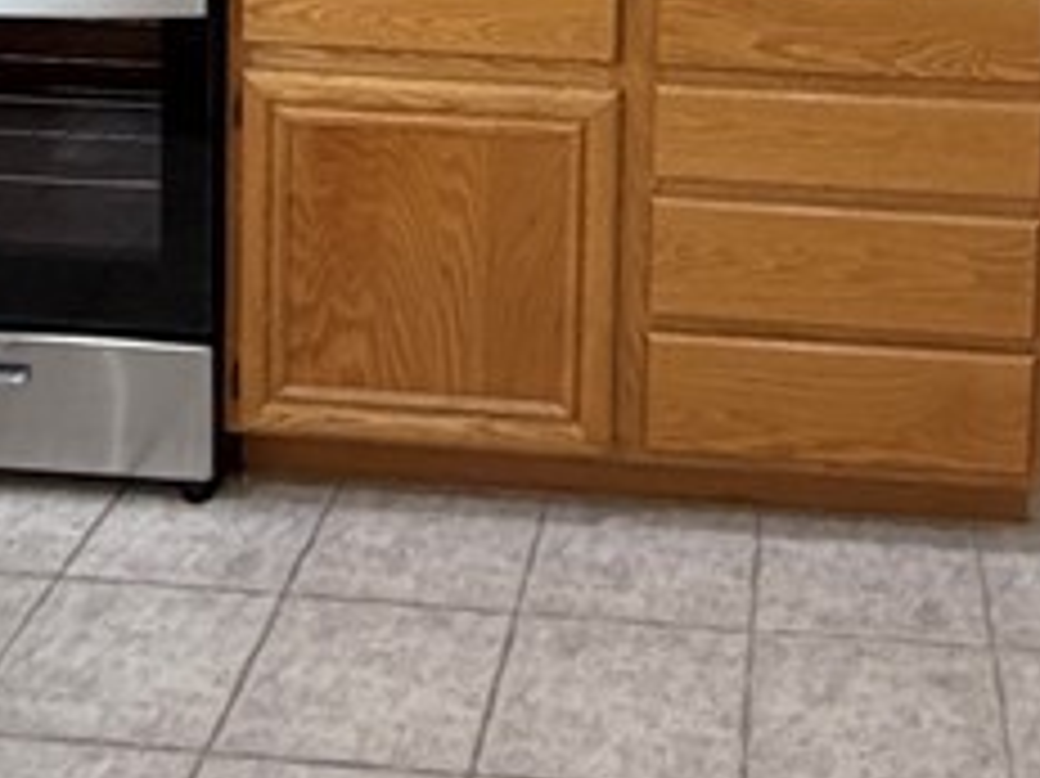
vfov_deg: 20.6
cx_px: 680
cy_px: -351
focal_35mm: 62
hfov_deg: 31.0
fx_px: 1862
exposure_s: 1/120
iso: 320
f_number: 2.2
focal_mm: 2.22
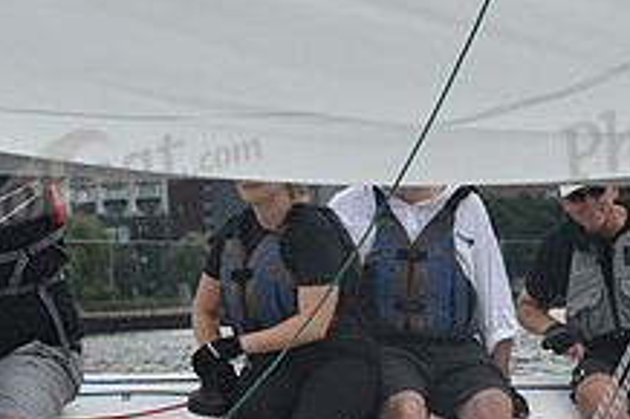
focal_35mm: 200
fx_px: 3497
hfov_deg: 10.3
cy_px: 299
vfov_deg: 6.9
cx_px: 413
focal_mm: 75
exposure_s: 1/800
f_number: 9
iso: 400
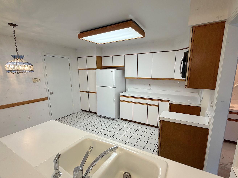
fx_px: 117
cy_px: 94
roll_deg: +0.1
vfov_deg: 74.7
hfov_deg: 91.0
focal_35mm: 17
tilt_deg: -9.7
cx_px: 122
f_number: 2.2
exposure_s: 1/120
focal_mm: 2.22
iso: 200
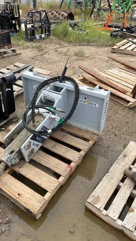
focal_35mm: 29
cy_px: 121
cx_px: 50
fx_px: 186
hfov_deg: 39.9
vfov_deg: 66.1
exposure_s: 1/827
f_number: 1.6
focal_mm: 5.1
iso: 50
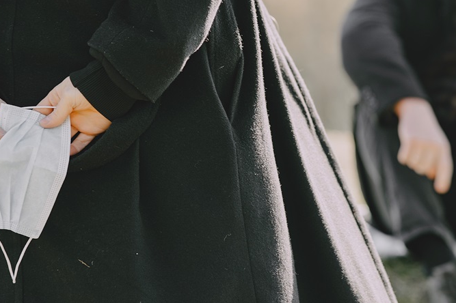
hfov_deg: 13.4
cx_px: 239
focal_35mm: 153
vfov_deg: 9.0
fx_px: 1937
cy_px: 97
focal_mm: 85
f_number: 2.8
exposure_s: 1/250
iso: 125
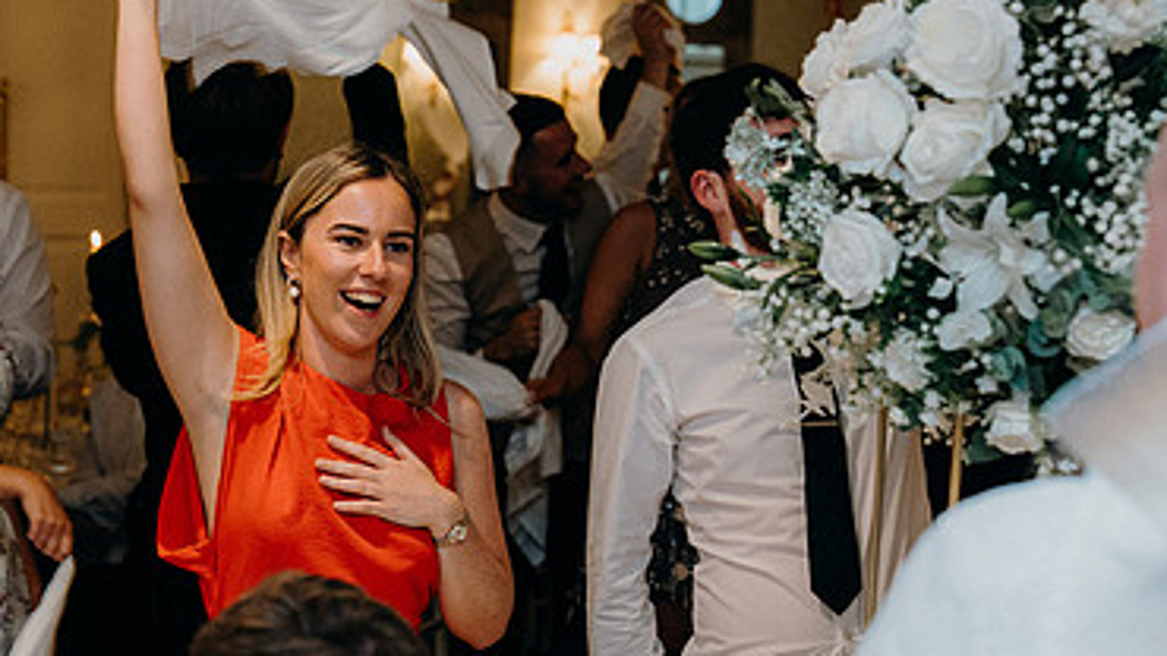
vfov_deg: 12.4
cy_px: 465
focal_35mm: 97
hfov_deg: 21.9
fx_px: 3001
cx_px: 356
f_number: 3.5
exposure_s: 1/160
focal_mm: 59
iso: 2500
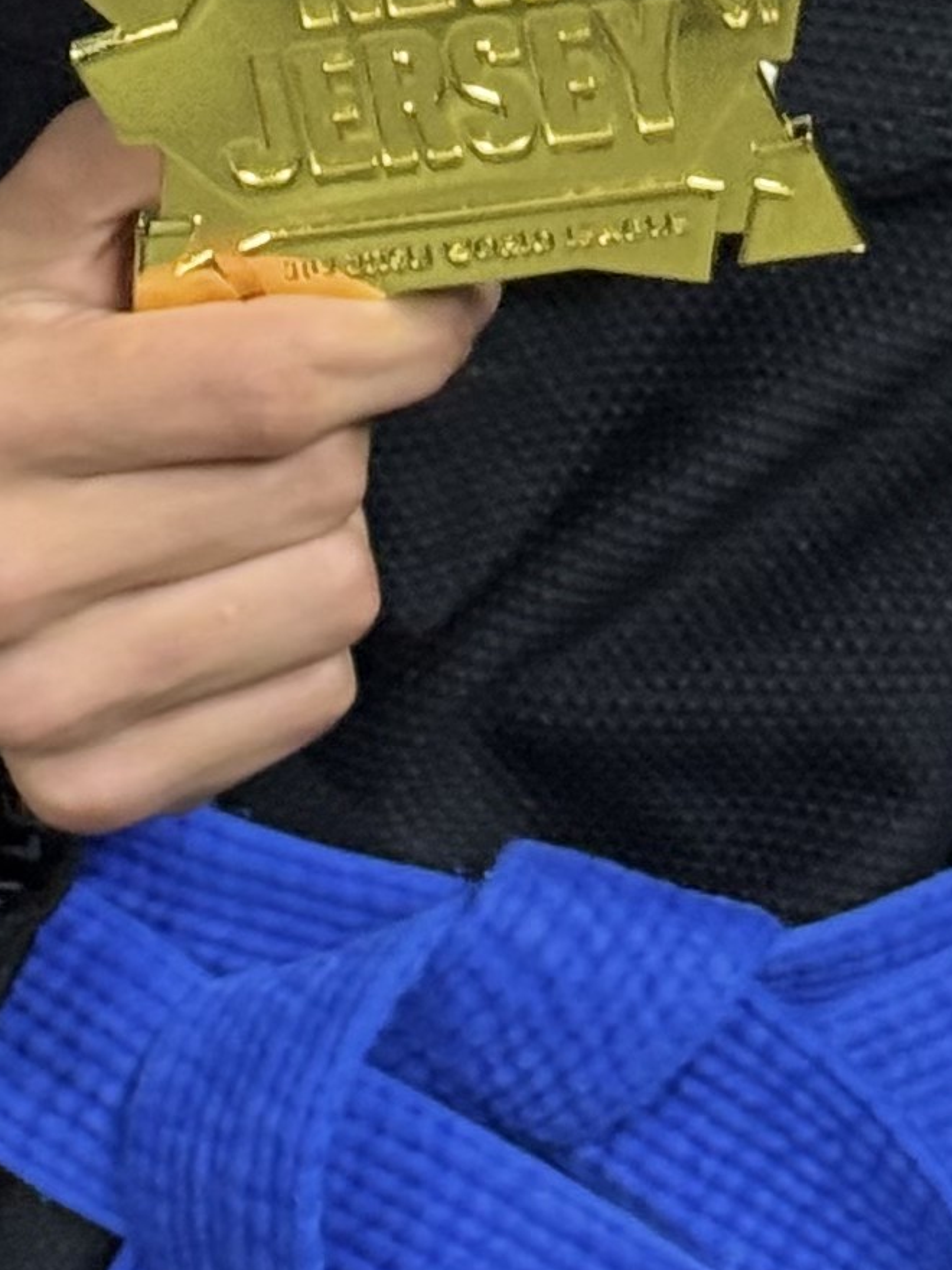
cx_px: 496
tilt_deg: -10.0
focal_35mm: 220
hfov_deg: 6.8
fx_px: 8067
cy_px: -778
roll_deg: +1.0
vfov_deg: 8.7
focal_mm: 6.76
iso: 200
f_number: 1.78
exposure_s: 1/60
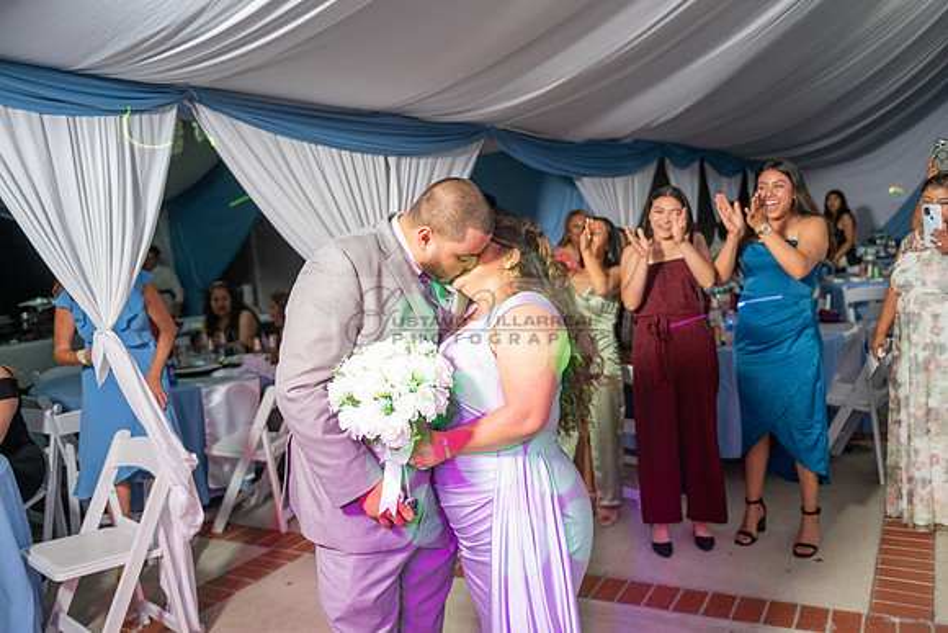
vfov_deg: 41.1
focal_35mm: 32
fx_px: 843
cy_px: 316
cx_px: 474
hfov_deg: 58.7
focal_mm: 32
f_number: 2.8
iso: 250
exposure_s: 1/125
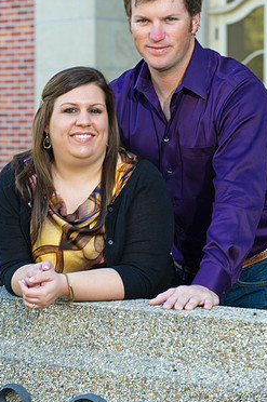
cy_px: 164
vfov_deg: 14.2
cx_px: 121
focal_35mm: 145
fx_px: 1618
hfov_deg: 9.4
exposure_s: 1/60
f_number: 5.6
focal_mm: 120
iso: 400
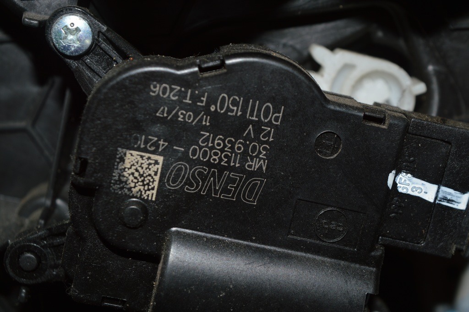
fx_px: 898
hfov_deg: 29.3
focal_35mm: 69
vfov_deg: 19.7
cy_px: 156
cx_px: 234
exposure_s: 1/60
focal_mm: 46
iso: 100
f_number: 8
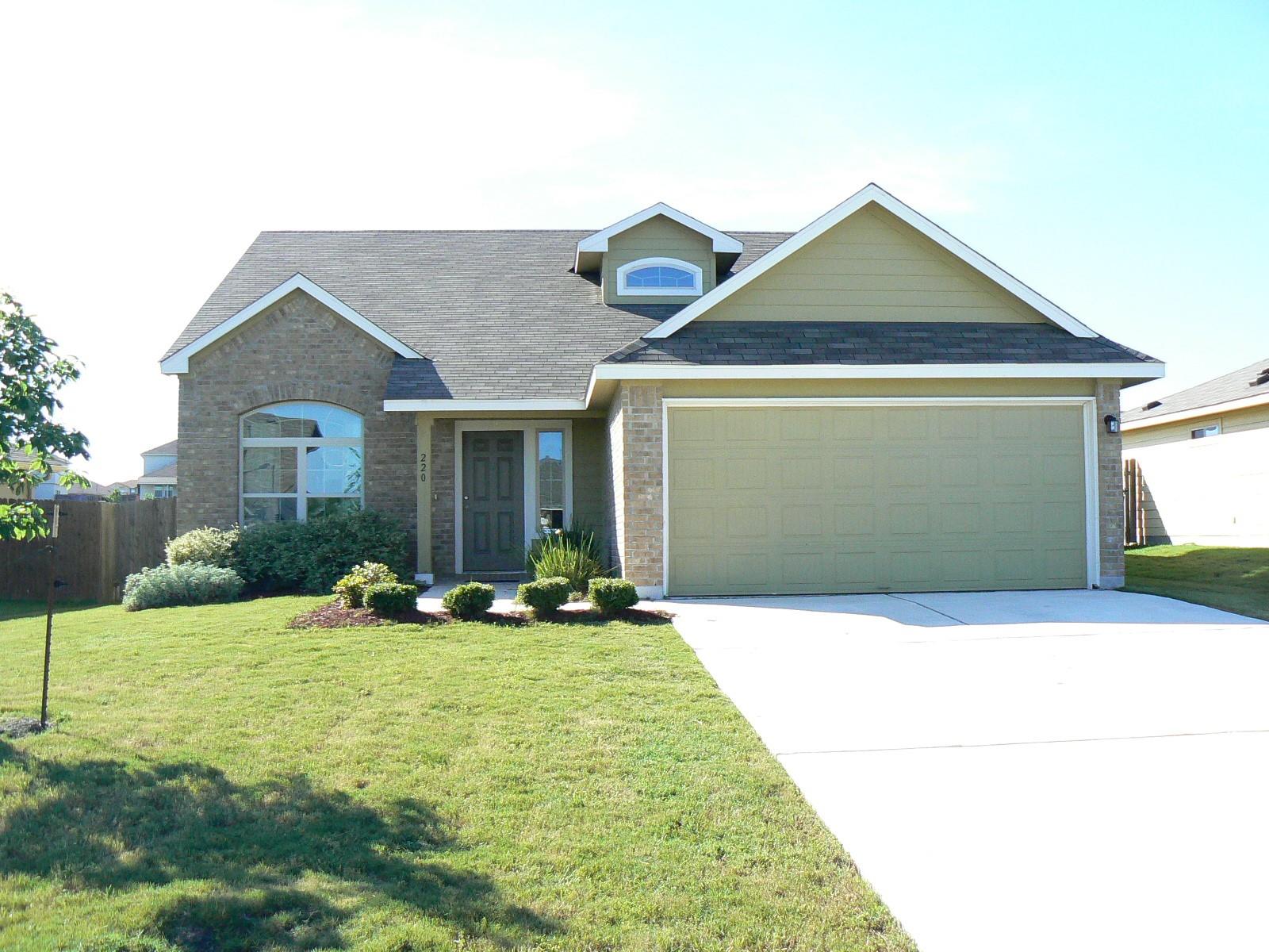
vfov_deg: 39.7
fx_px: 1320
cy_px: 476
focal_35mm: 36
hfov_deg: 51.4
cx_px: 634
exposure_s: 1/1000
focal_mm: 6
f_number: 3.6
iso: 200
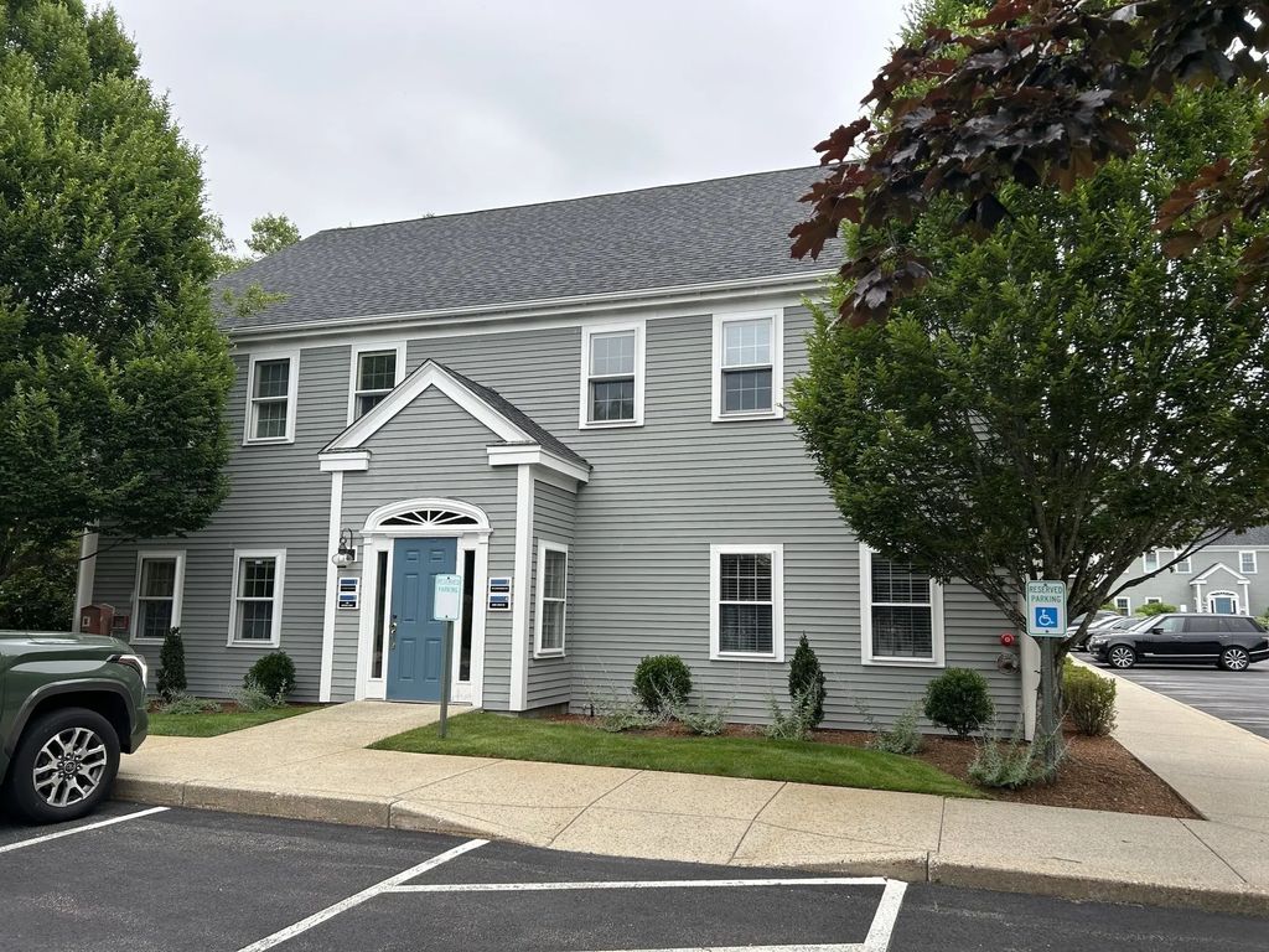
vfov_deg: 53.1
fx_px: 953
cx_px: 634
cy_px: 476
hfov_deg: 67.3
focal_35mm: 26
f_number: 1.5
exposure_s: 1/791
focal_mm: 5.7
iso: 50
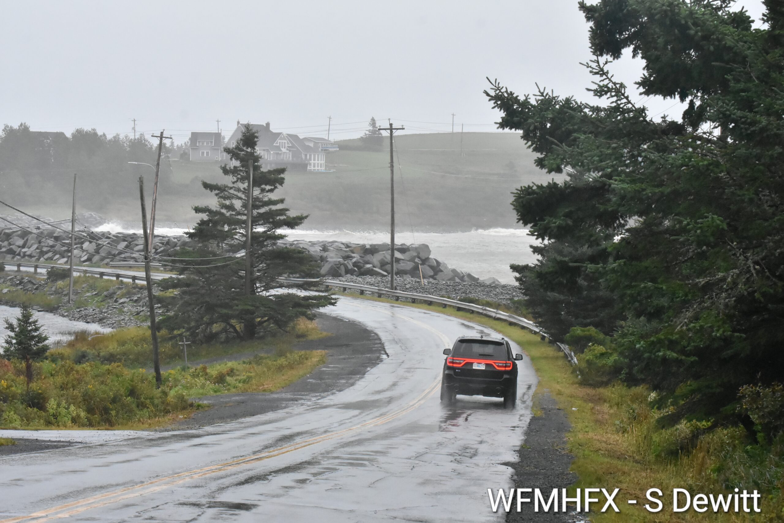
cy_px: 262
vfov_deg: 13.0
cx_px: 392
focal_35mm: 105
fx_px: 2287
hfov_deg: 19.5
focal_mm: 70
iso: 5000
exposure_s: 1/667
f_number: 8
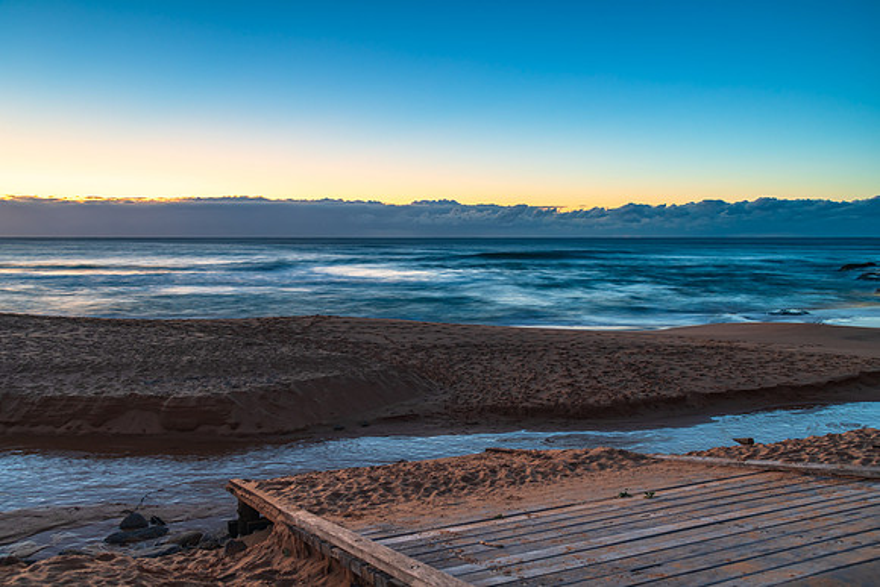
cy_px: 294
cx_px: 432
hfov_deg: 60.4
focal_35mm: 31
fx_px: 756
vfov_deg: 42.4
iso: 200
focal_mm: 30
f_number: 8
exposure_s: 5
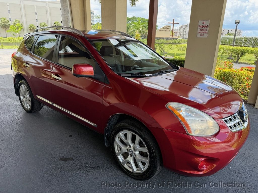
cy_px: 96
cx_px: 129
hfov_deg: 71.6
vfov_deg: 56.8
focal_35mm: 24
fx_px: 179
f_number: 1.78
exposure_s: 1/627
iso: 80
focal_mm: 6.76
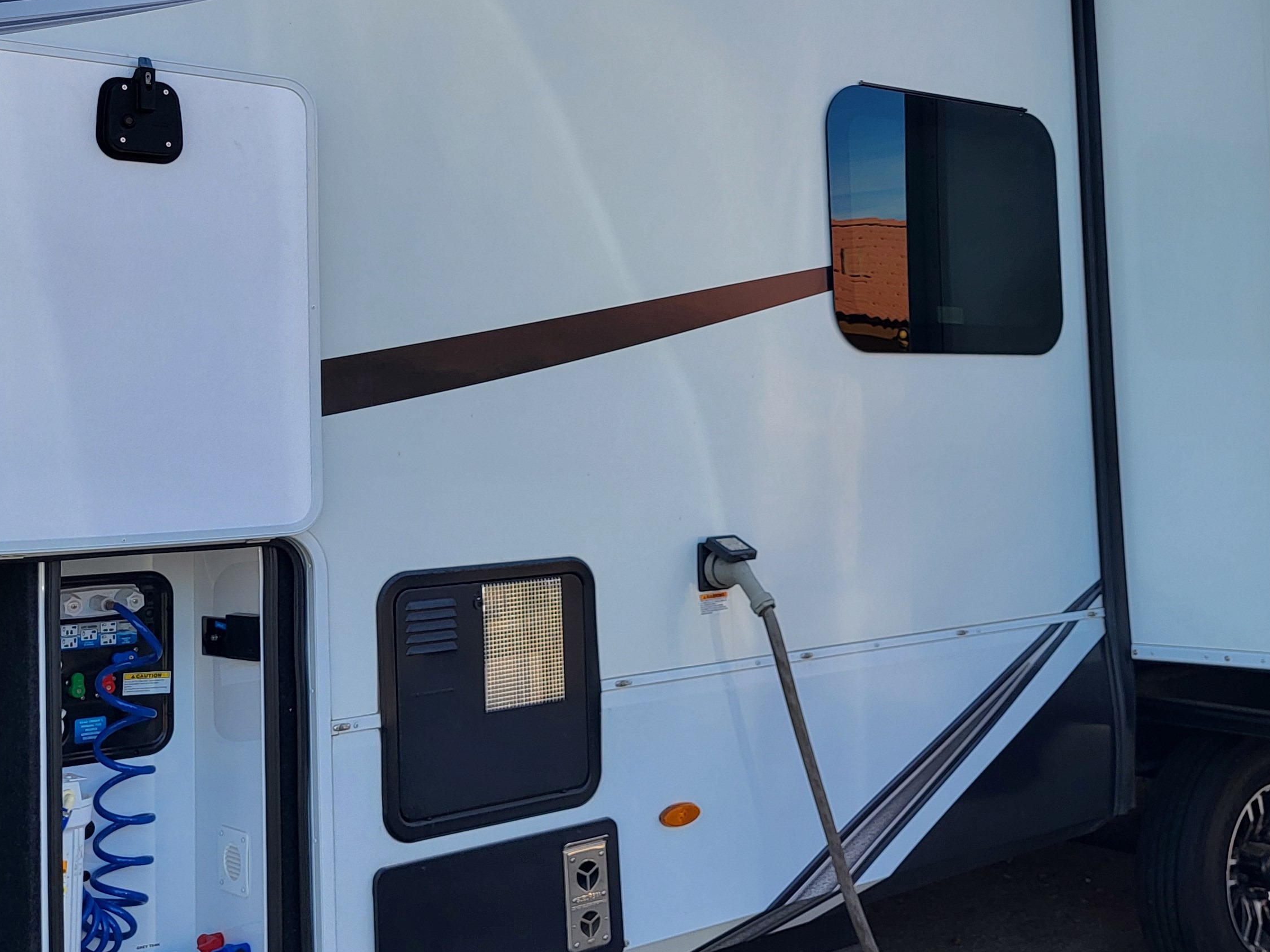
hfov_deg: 41.0
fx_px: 1688
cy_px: 362
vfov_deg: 31.4
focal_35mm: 46
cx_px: 793
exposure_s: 1/947
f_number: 1.8
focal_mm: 5.4
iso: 40
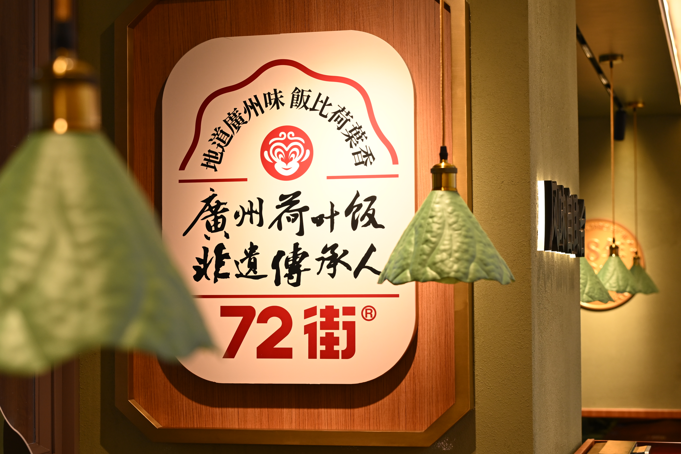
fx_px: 1380
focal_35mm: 73
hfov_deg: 27.7
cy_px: 227
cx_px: 340
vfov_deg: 18.7
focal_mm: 49
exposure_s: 1/100
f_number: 4
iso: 320
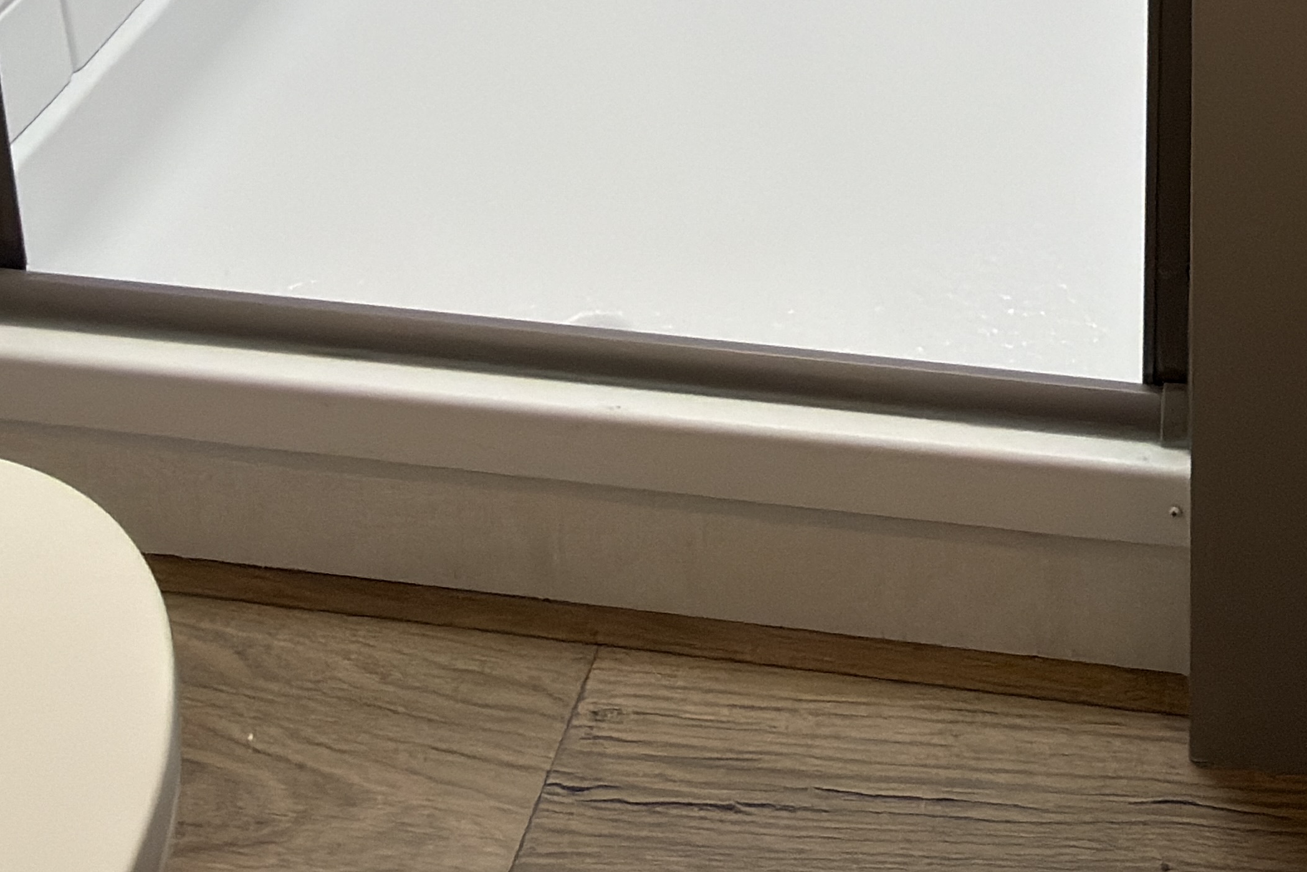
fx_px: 2033
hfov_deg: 34.1
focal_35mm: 56
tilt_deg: -13.1
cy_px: -854
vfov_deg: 17.5
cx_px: 1116
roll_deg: +0.6
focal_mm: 2.22
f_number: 2.2
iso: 40
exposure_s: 1/121
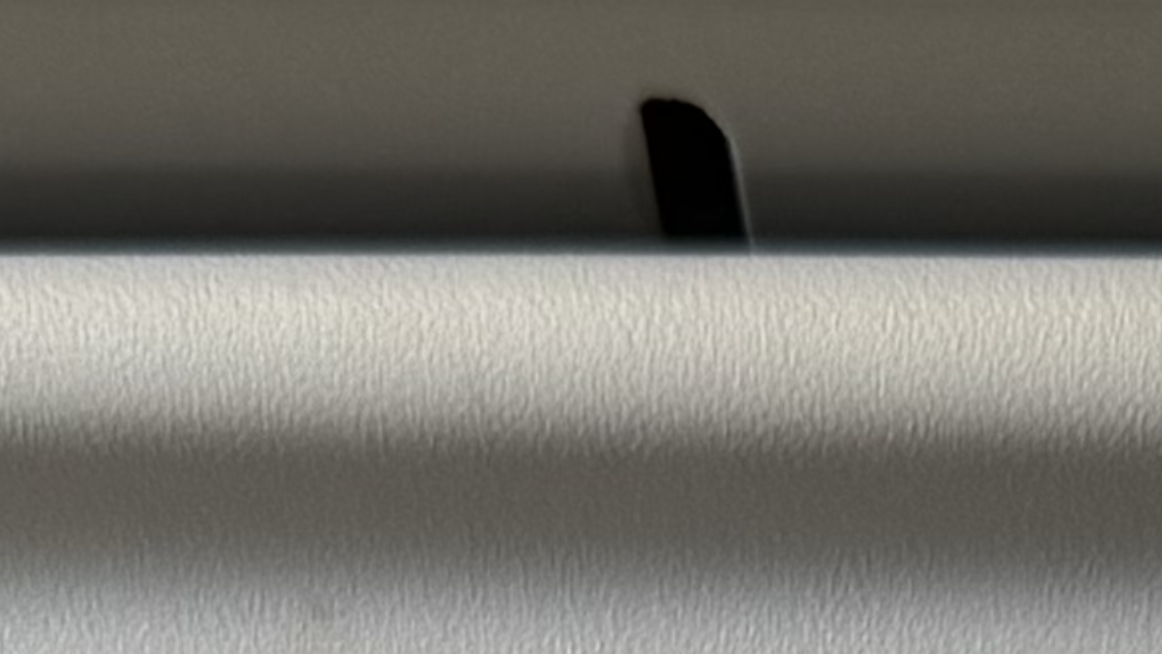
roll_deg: +0.8
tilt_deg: -1.4
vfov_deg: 5.3
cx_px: 1675
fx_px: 6316
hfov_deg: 10.2
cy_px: 2576
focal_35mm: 205
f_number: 1.78
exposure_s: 1/80
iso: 200
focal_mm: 6.76
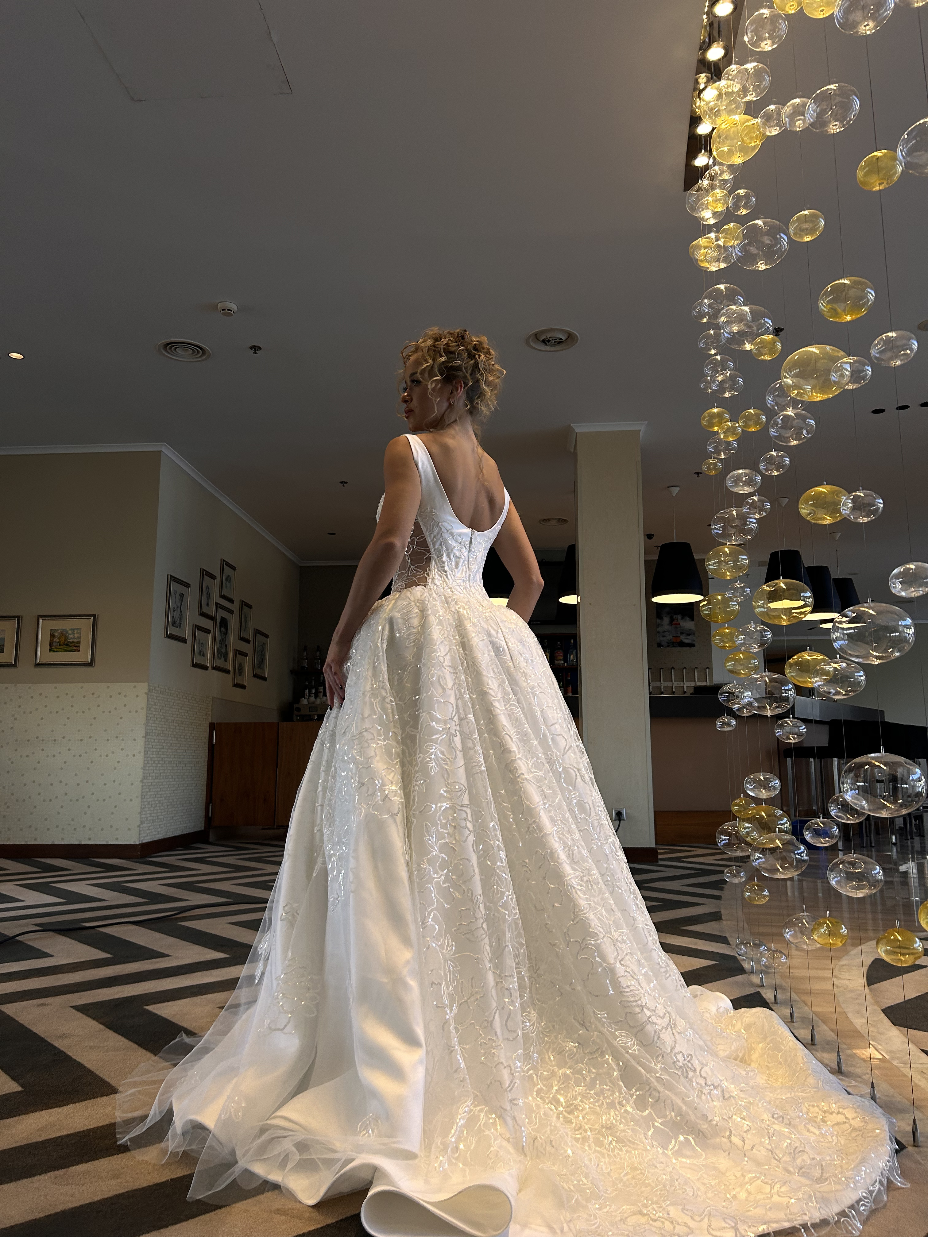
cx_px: 464
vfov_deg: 67.3
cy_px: 618
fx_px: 929
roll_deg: +0.6
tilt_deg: +9.3
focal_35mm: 26
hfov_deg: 53.1
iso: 100
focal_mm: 5.7
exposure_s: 1/100
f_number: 1.5
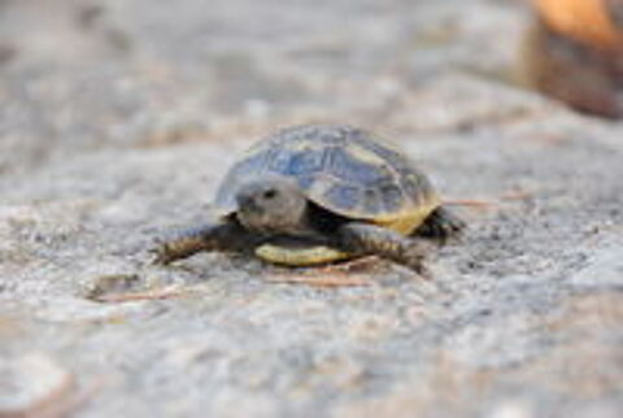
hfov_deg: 13.0
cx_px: 312
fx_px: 2731
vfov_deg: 8.8
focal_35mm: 158
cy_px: 209
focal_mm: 105
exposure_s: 1/30
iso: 400
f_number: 5.6
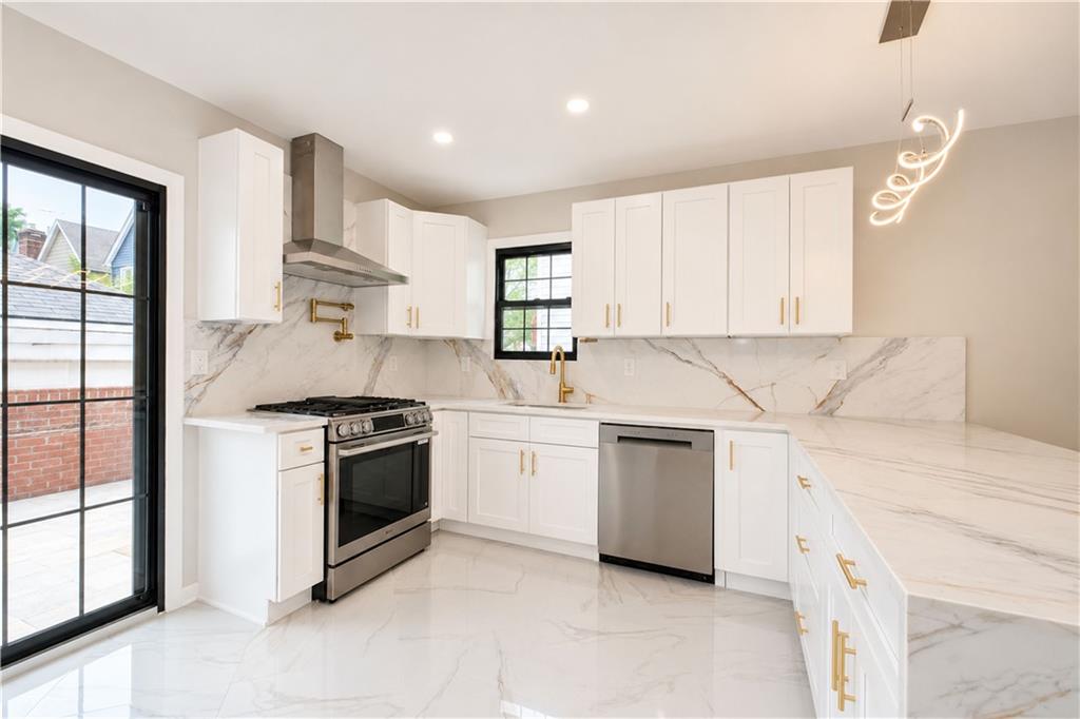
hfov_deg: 100.4
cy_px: 360
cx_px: 540
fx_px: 450
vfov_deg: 77.3
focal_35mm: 15
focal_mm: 10
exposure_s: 1/100
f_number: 9
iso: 1600
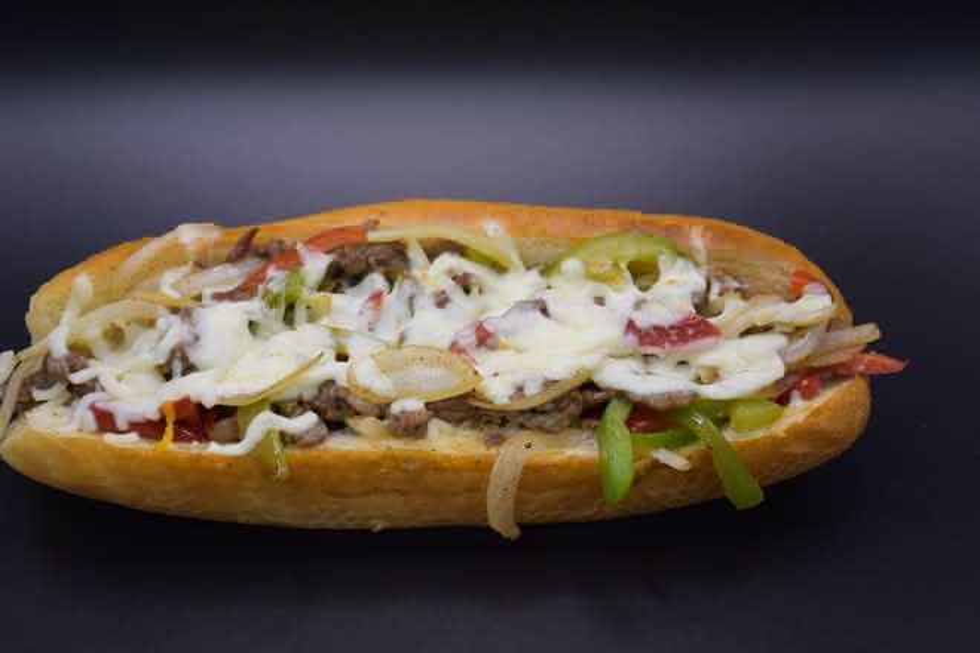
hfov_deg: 28.1
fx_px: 1960
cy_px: 326
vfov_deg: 18.9
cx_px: 490
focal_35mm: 72
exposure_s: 1/125
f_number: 5.6
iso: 800
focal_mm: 48
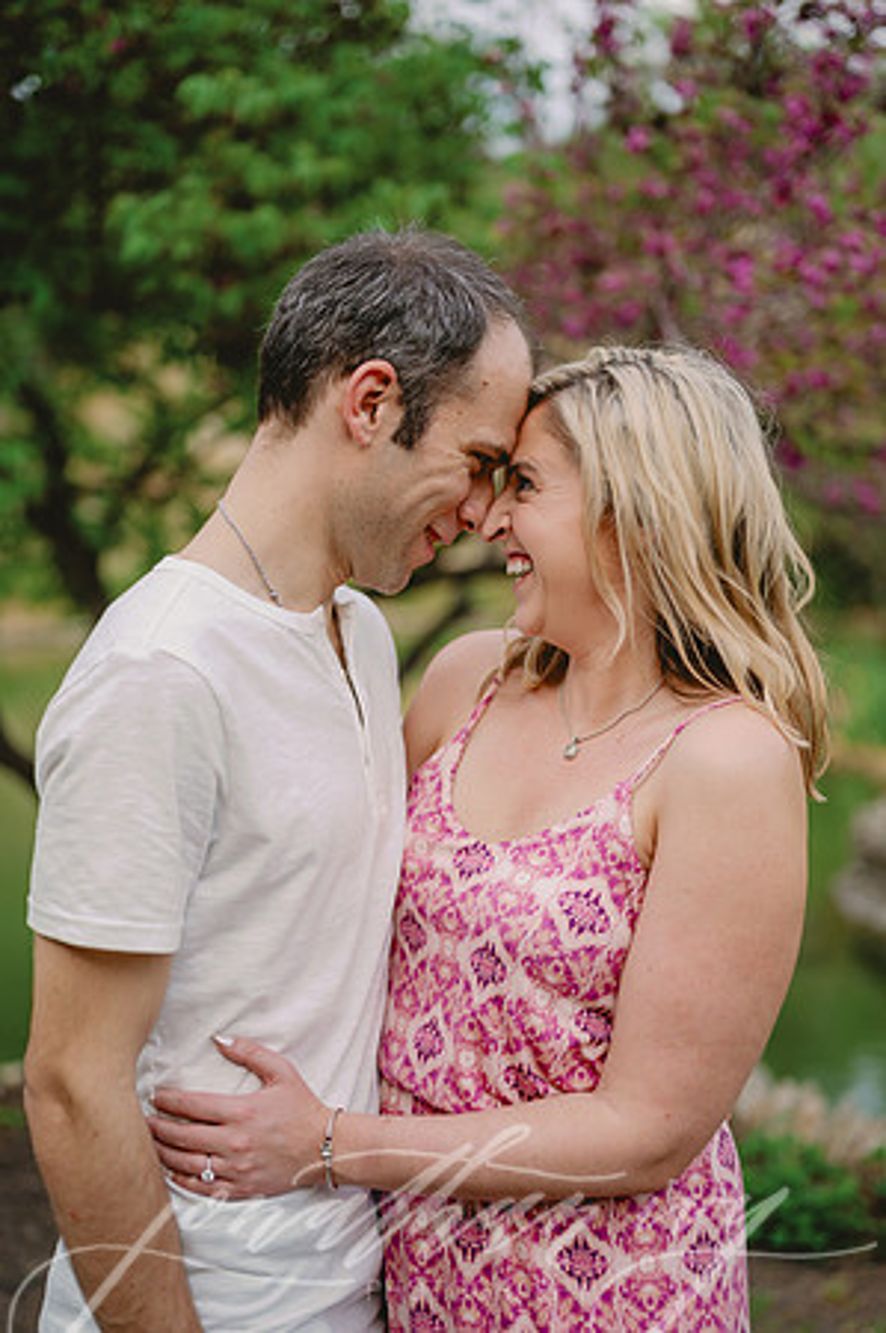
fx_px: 1850
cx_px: 443
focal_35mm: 50
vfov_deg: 39.6
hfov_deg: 26.9
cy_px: 666
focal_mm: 50
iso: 80
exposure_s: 1/400
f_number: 2
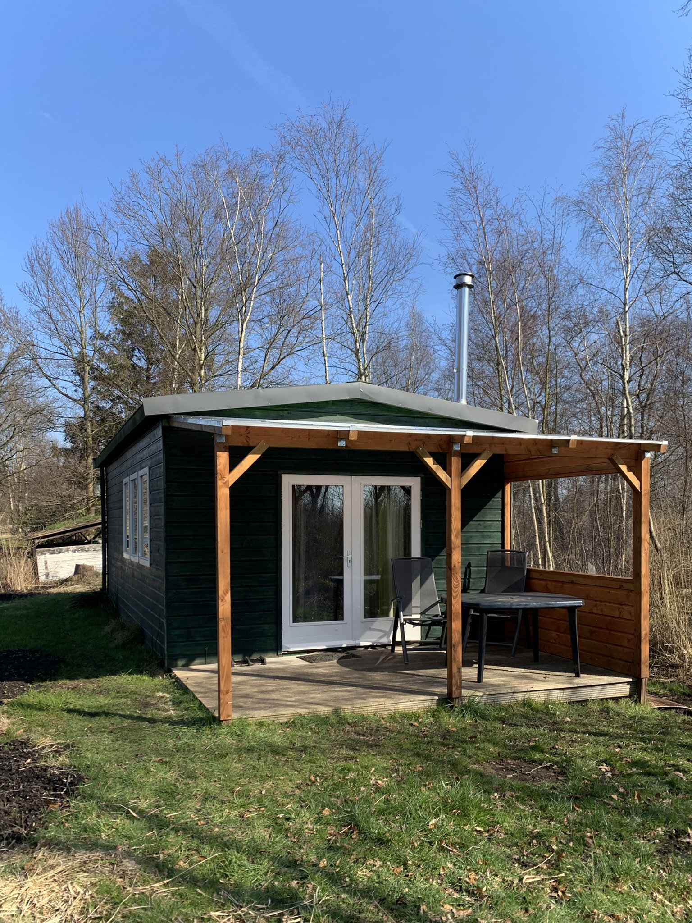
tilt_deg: +5.2
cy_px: 462
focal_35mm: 26
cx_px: 346
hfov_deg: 53.1
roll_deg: +1.1
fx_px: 693
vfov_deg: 67.3
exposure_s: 1/1001
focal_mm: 4.25
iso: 25
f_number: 1.8
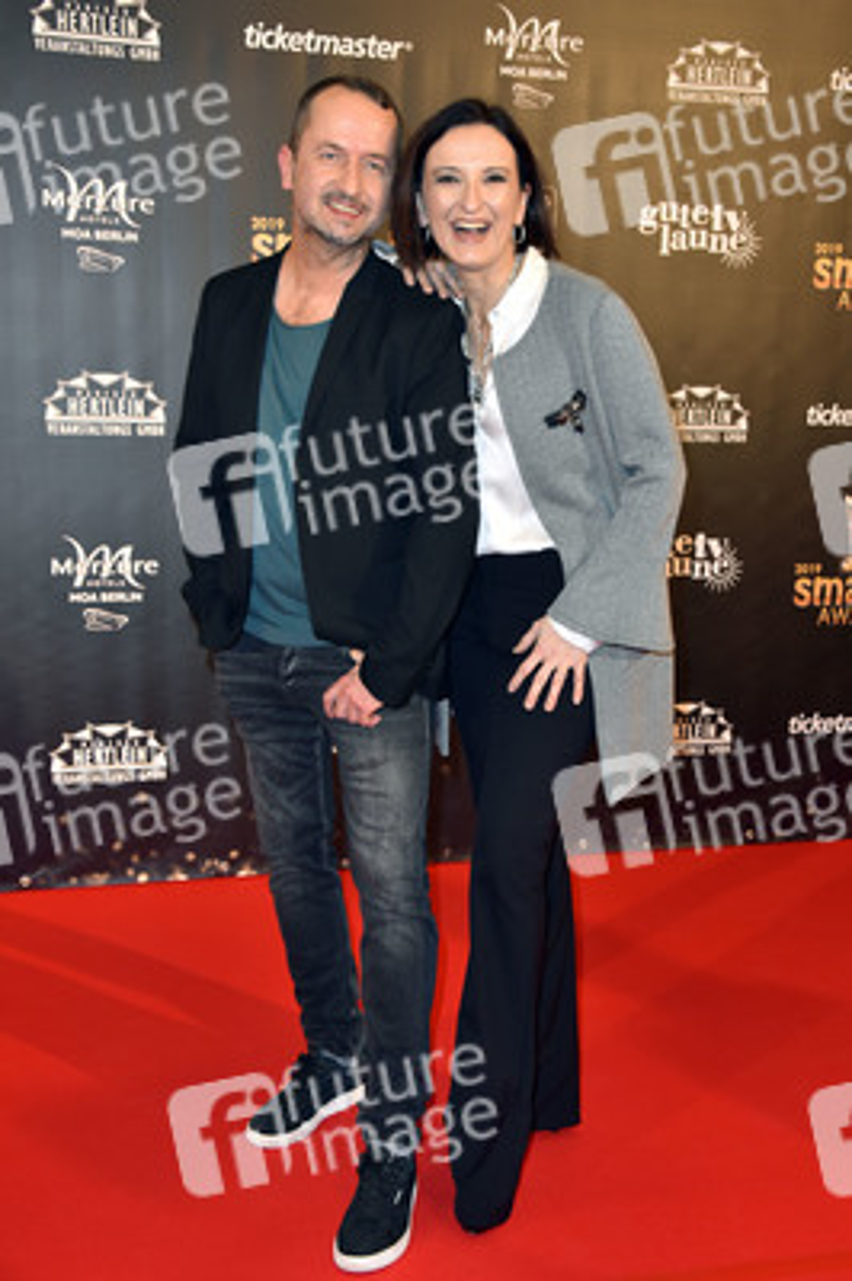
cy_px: 640
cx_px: 426
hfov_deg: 29.8
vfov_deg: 43.6
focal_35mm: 45
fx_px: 1600
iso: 1000
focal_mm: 45
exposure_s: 1/200
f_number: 5.6
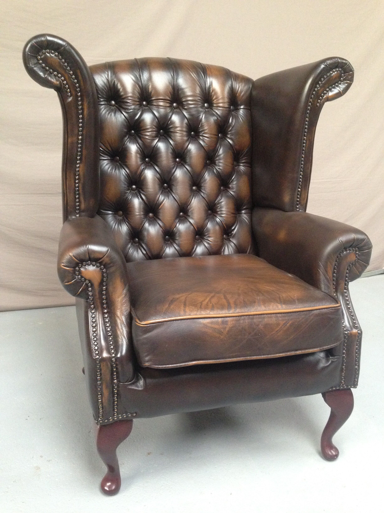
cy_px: 256
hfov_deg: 42.9
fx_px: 488
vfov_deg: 55.4
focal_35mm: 33
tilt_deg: -12.2
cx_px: 192
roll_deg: -2.3
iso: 400
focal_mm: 4.12
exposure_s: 1/17
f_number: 2.4
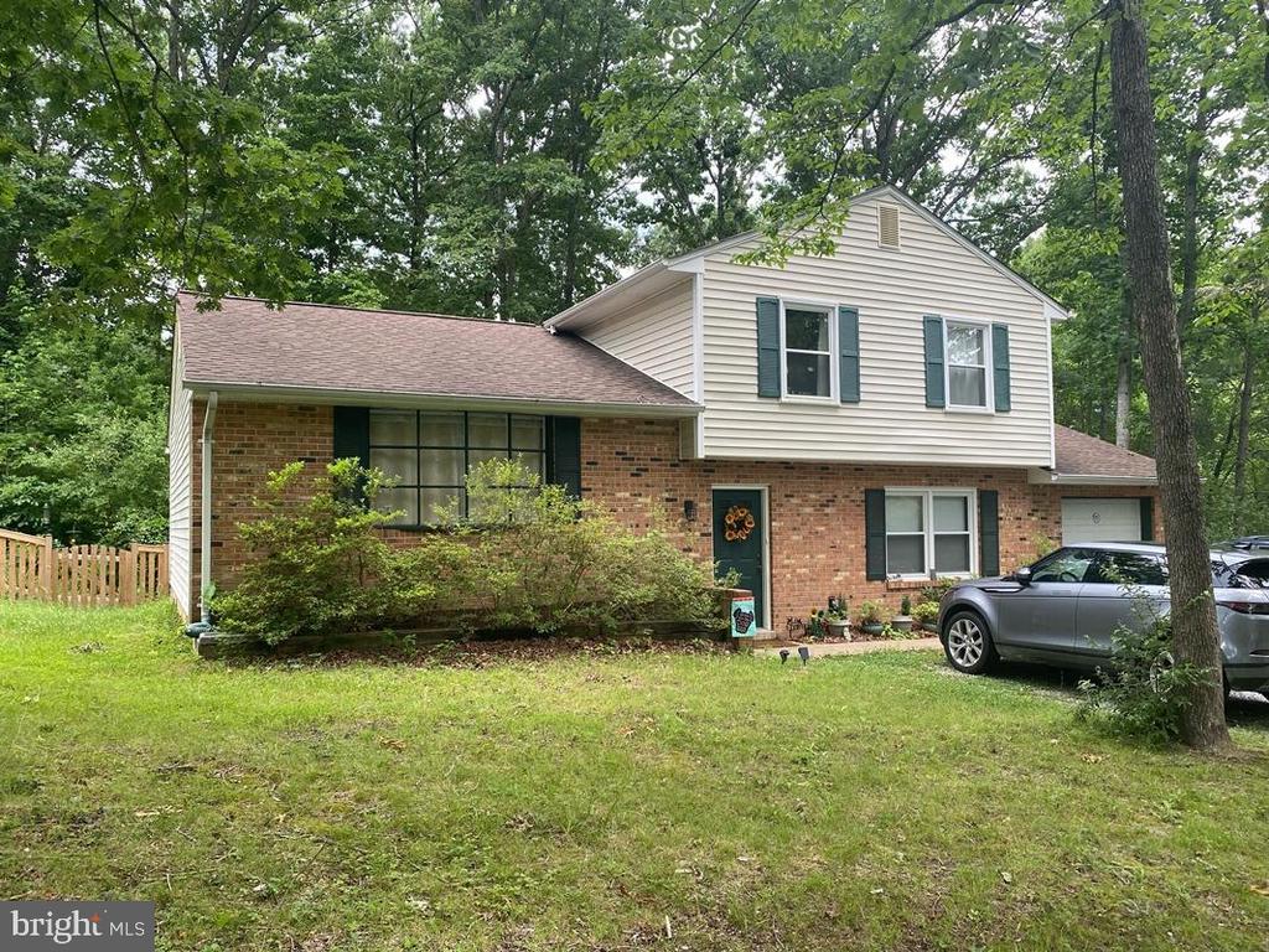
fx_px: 953
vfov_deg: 53.1
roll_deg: +1.0
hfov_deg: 67.3
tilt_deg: +3.3
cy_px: 476
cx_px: 634
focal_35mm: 26
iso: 80
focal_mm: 4.25
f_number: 1.8
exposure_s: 1/122
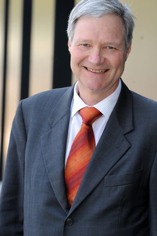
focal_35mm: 141
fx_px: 924
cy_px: 116
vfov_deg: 14.6
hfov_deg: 9.7
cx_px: 84
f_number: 5.6
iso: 400
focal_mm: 120
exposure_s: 1/125
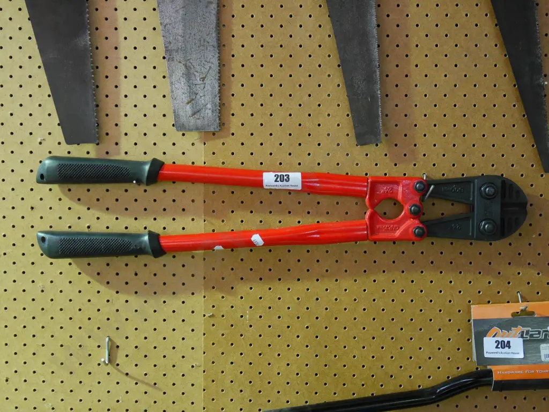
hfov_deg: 42.9
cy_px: 206
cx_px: 274
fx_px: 698
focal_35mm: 44
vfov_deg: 32.9
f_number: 4.8
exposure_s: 1/13
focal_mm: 22
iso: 3200
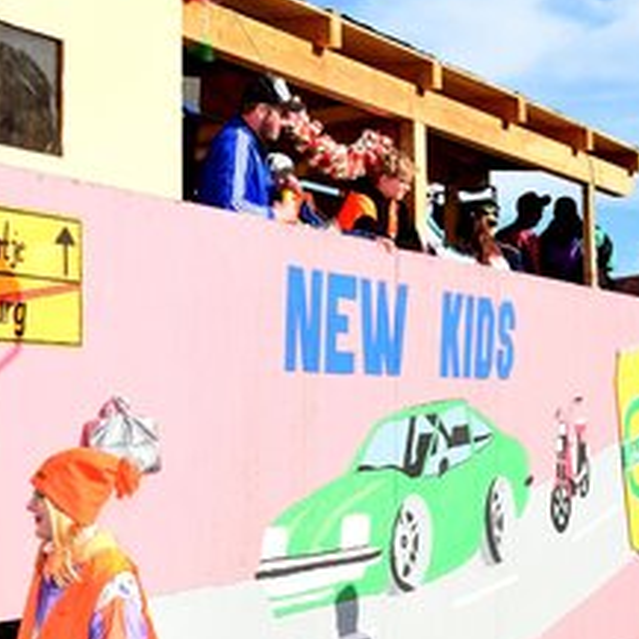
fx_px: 1441
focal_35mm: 69
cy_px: 345
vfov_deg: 25.0
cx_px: 283
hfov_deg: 25.0
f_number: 22
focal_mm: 44
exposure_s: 1/200
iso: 1000
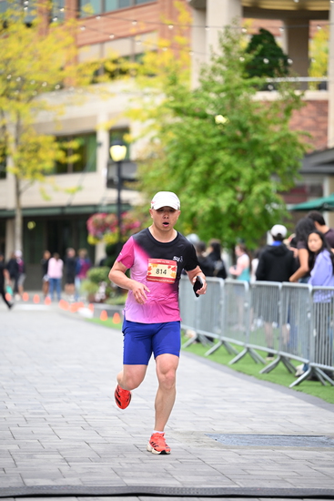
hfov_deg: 9.8
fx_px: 1947
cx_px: 167
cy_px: 250
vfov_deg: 14.6
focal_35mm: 140
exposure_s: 1/2000
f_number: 2.8
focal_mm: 140
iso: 1000
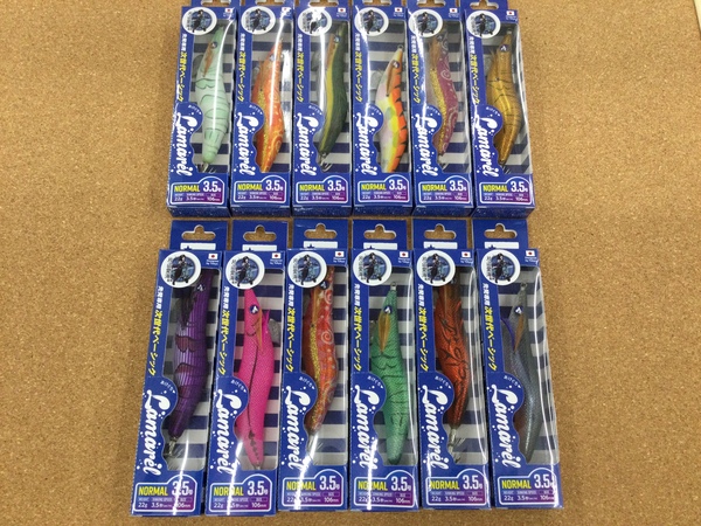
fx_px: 628
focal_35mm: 31
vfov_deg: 45.4
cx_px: 350
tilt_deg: -71.2
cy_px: 263
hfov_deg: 58.4
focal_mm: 3.3
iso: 40
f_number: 2.4
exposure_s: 1/30
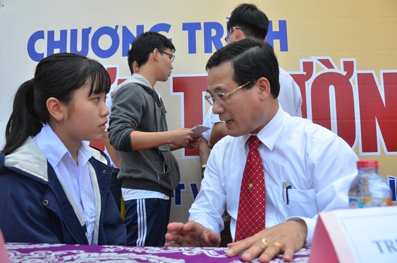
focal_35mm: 30
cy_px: 132
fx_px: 330
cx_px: 198
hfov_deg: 62.0
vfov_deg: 43.4
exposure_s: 1/250
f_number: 5
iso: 200
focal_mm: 20
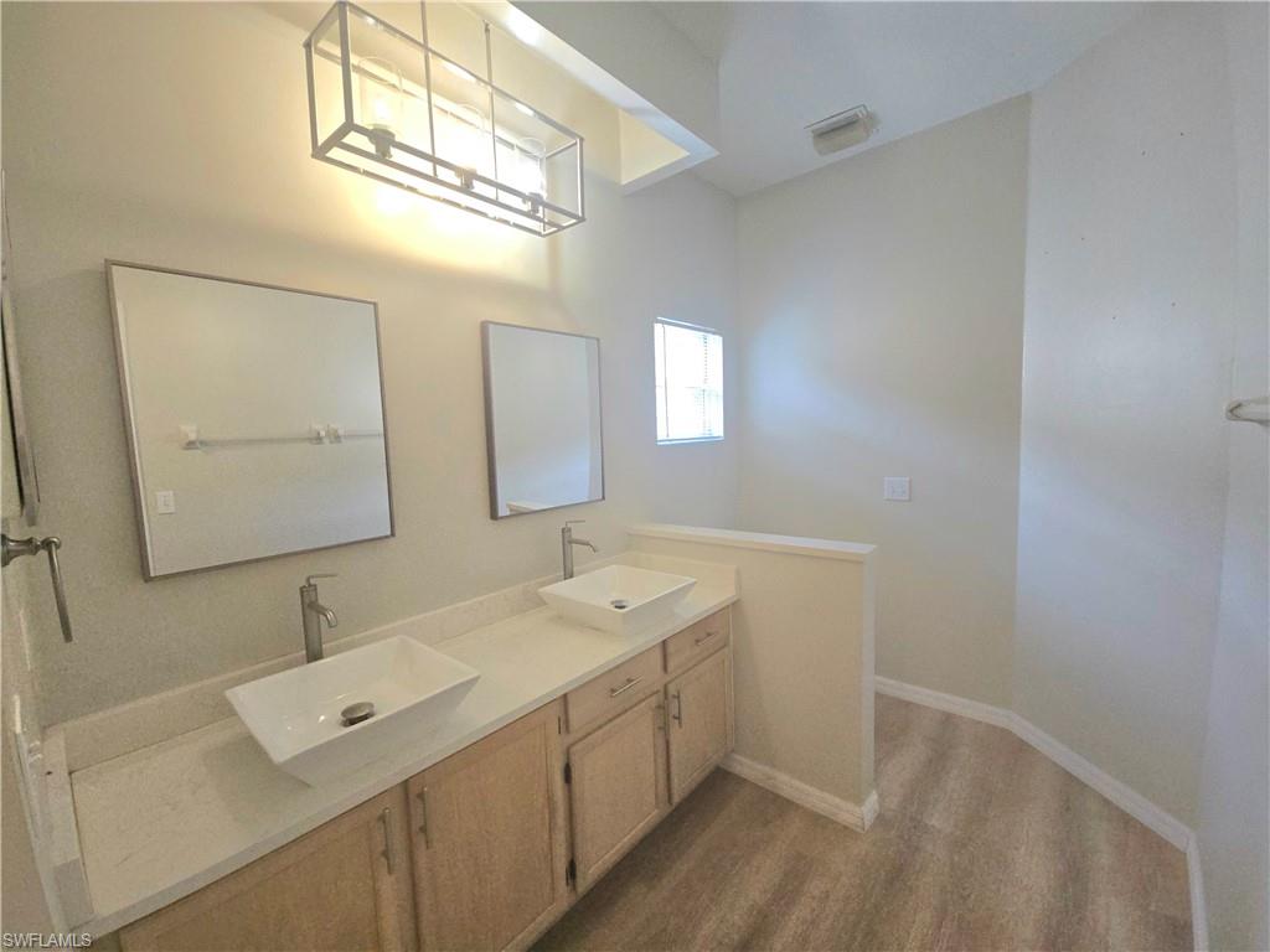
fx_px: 477
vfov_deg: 89.9
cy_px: 476
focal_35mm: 13
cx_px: 635
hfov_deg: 106.2
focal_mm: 2.2
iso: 200
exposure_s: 1/60.2
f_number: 2.2
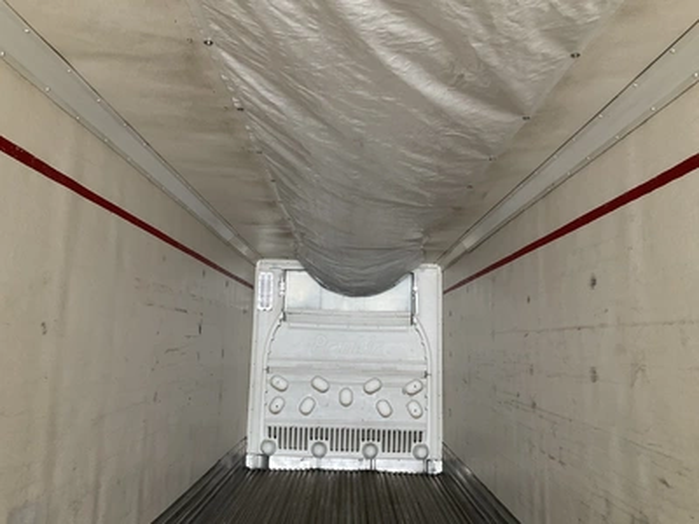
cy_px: 262
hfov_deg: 61.7
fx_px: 586
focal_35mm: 29
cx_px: 350
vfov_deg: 48.2
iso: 80
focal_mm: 3
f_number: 1.8
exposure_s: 1/60
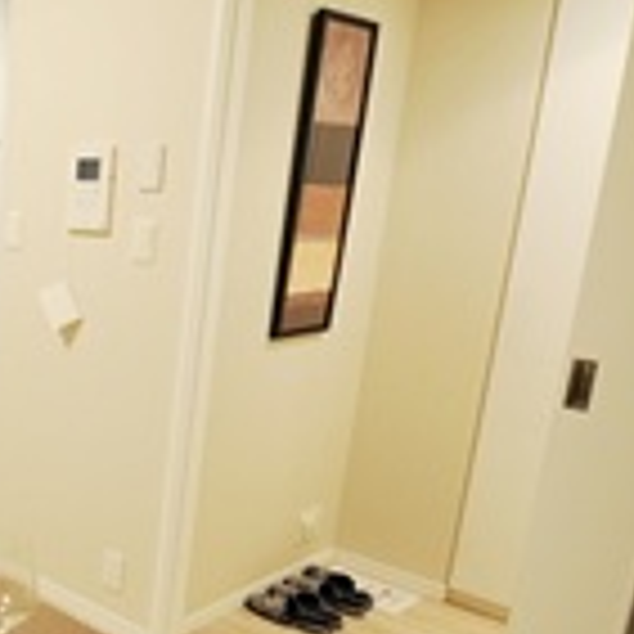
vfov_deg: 41.7
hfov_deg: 32.8
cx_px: -162
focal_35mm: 40
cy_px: 380
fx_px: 829
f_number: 3.2
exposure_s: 1/40
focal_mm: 14
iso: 200
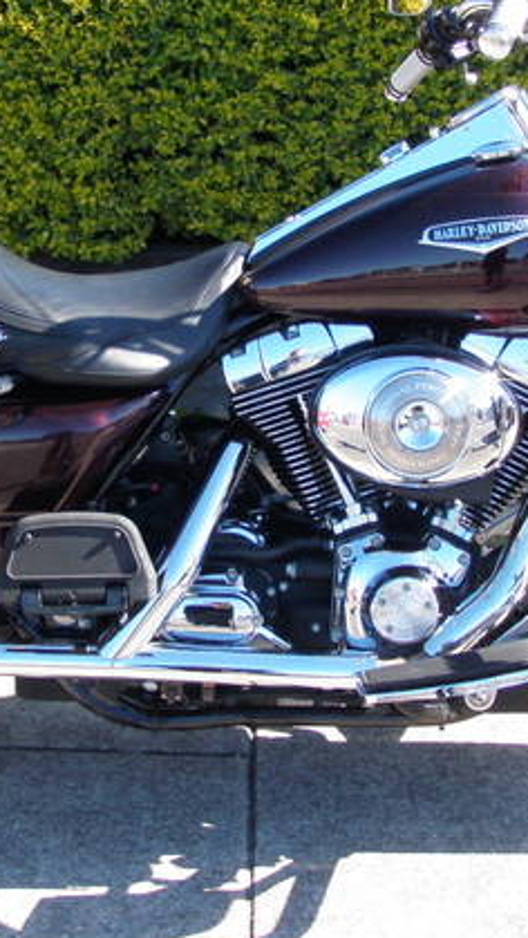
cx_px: 239
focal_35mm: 79
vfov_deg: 26.8
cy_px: 381
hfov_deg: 15.3
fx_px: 1964
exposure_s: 1/160
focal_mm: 6.7
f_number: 3.5
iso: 80
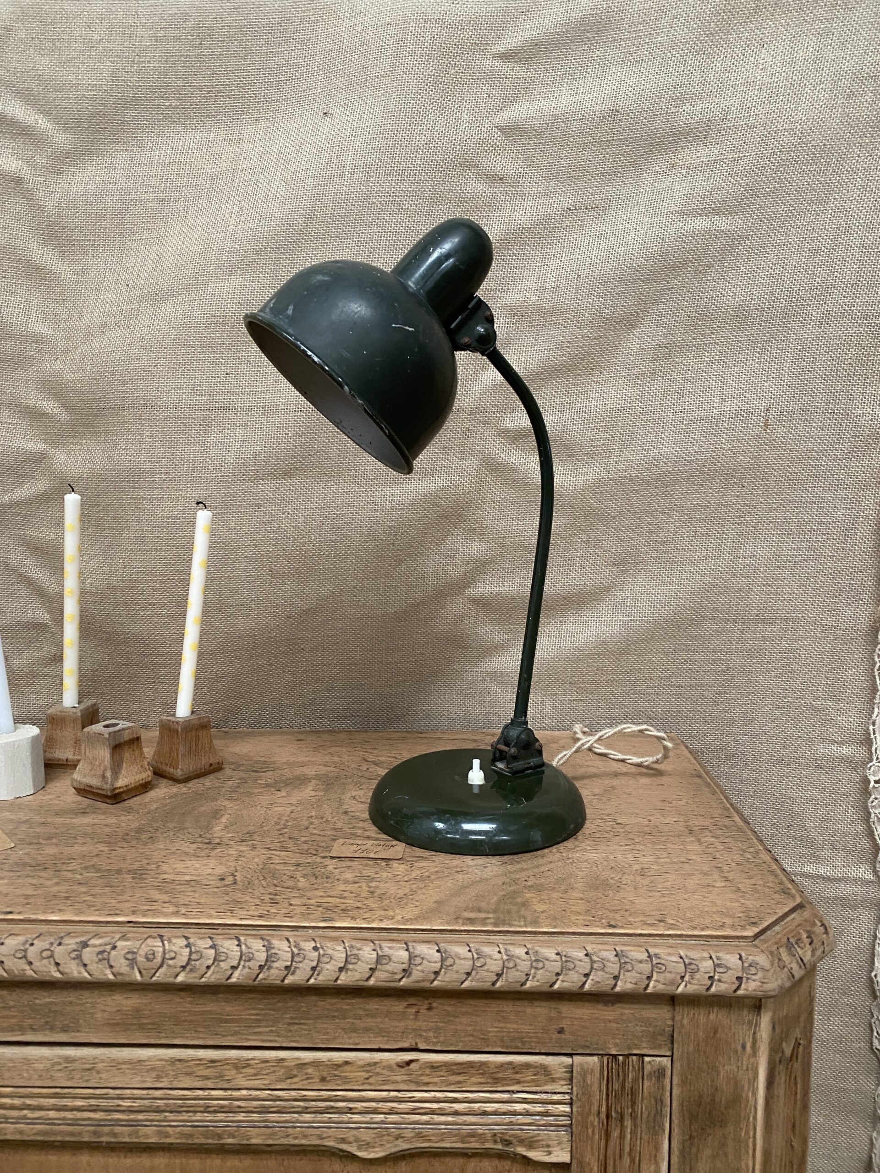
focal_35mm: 26
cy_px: 586
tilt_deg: -3.9
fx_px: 881
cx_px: 440
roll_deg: -1.0
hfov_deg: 53.1
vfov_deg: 67.3
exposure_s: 1/60
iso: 320
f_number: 1.8
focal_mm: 4.25
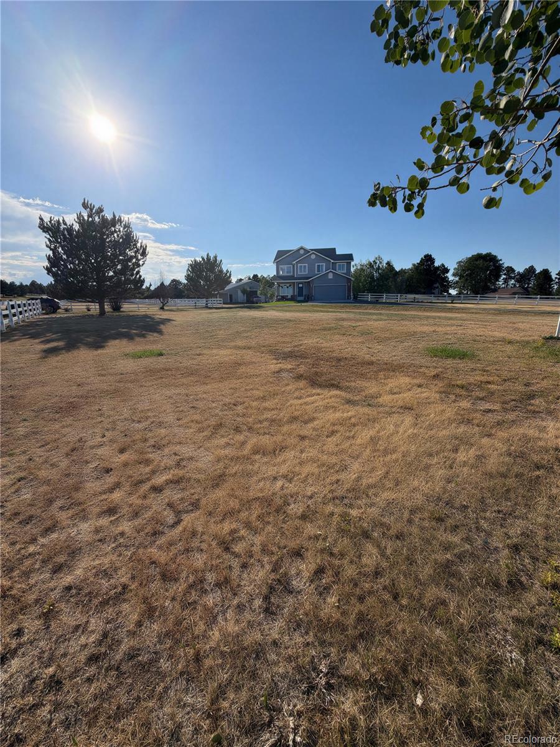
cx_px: 280
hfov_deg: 85.7
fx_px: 302
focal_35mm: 14
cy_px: 374
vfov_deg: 102.1
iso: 25
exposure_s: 1/1700
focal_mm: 2.22
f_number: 2.2
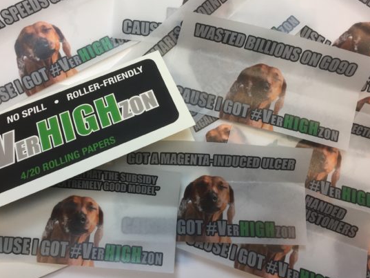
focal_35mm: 34
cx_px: 159
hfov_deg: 53.8
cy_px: 123
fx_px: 363
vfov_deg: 41.7
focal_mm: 4.15
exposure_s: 1/33
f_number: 2.2
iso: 32
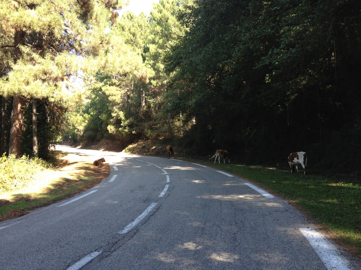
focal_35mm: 35
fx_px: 365
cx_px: 180
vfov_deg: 40.7
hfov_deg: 52.6
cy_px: 135
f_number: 2.4
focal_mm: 4.28
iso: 64
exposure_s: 1/150
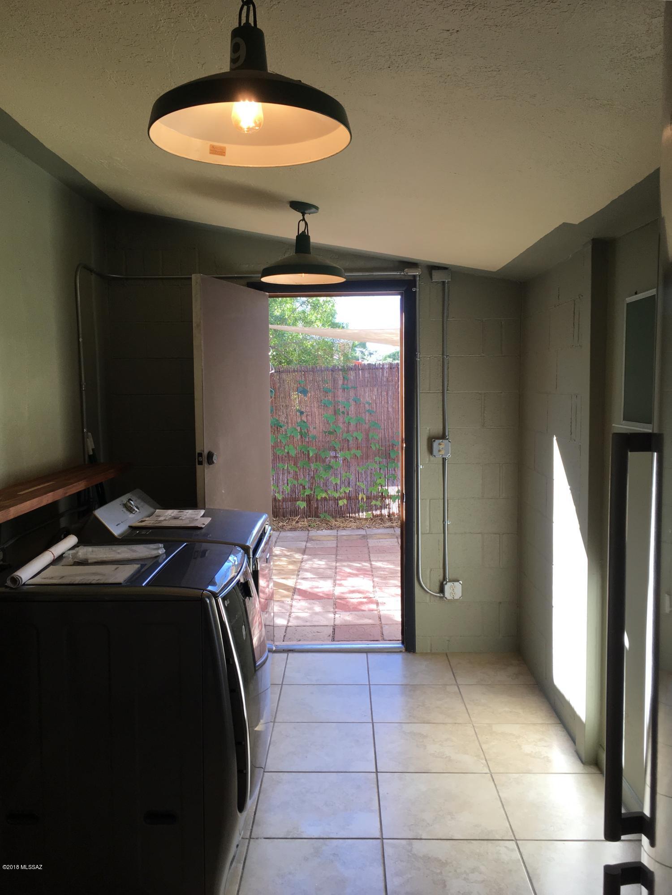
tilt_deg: -4.5
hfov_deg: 48.2
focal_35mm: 29
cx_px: 336
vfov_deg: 61.7
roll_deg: +2.2
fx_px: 750
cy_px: 448
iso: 32
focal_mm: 4.15
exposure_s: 1/120
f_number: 2.2
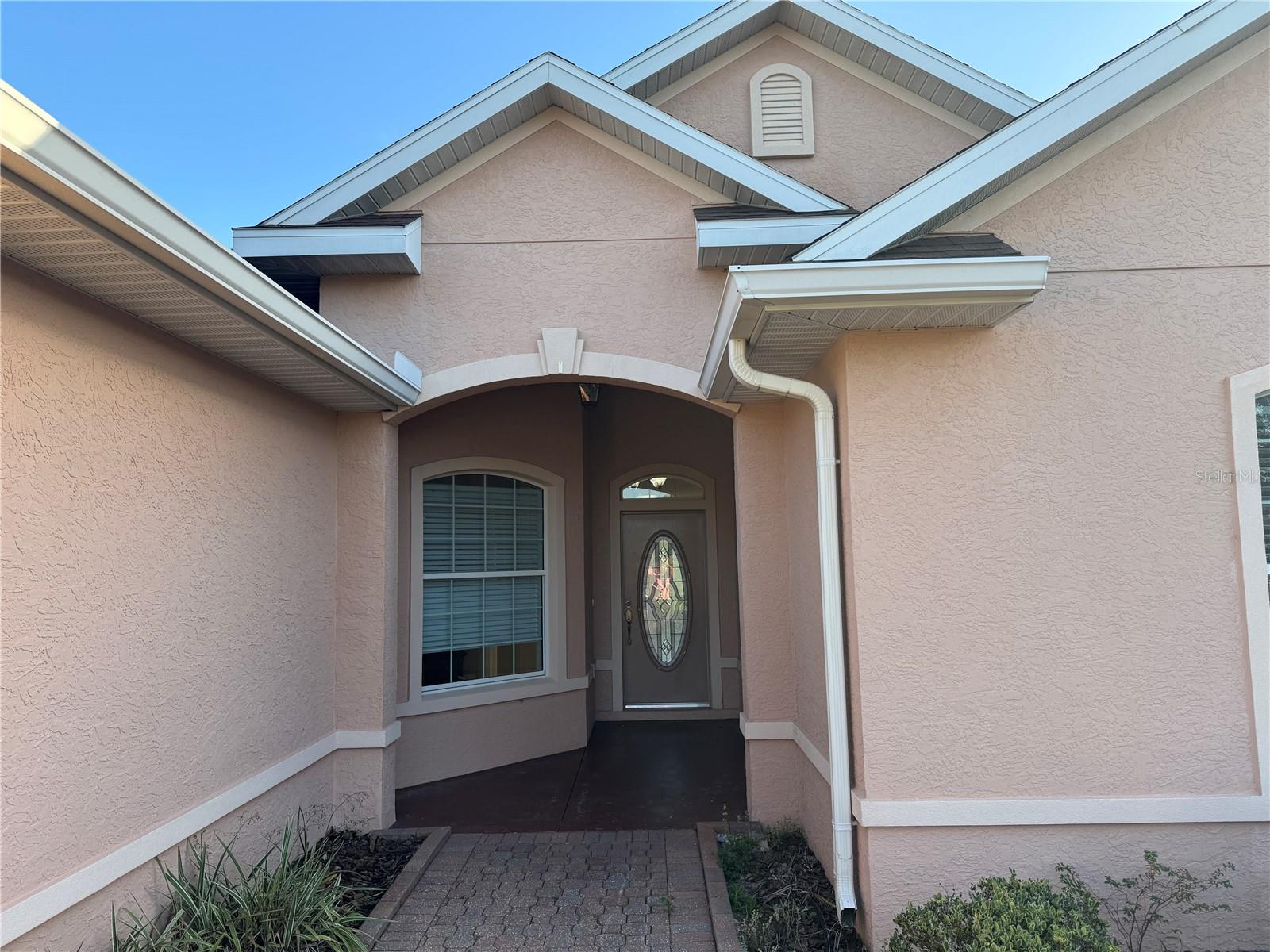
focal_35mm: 24
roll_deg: +0.9
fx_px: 881
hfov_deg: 71.6
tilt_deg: +4.9
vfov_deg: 56.8
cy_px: 476
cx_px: 635
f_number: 1.78
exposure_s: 1/792
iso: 80
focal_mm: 6.76
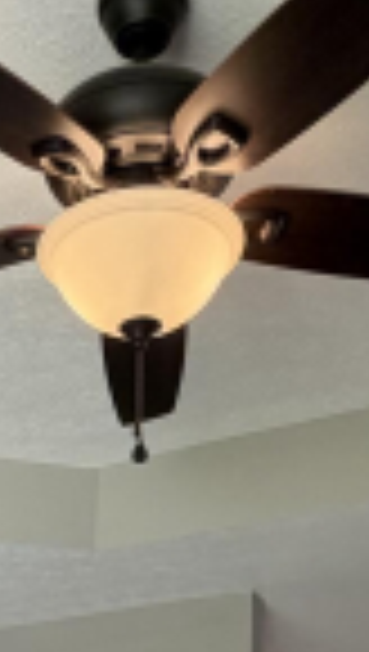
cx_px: 11
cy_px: 1003
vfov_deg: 23.5
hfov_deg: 17.0
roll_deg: +0.3
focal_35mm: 70
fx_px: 1213
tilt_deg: -2.9
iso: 125
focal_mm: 2.22
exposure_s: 1/120
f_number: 2.2
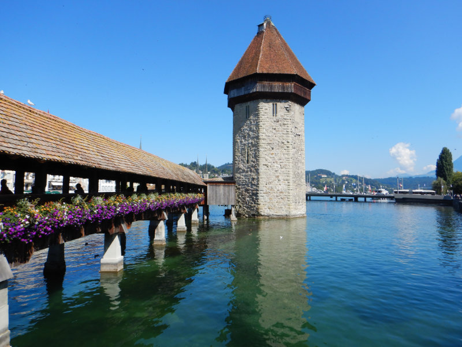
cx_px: 231
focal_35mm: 24
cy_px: 174
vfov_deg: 56.8
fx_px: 320
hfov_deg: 71.6
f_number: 4.1
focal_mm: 4.3
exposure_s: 1/800
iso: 125
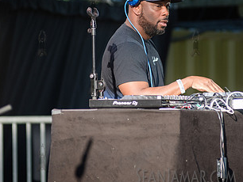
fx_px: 3049
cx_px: 153
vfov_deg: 3.4
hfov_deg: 4.6
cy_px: 39
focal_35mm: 434
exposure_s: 1/800
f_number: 4
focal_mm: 200
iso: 500
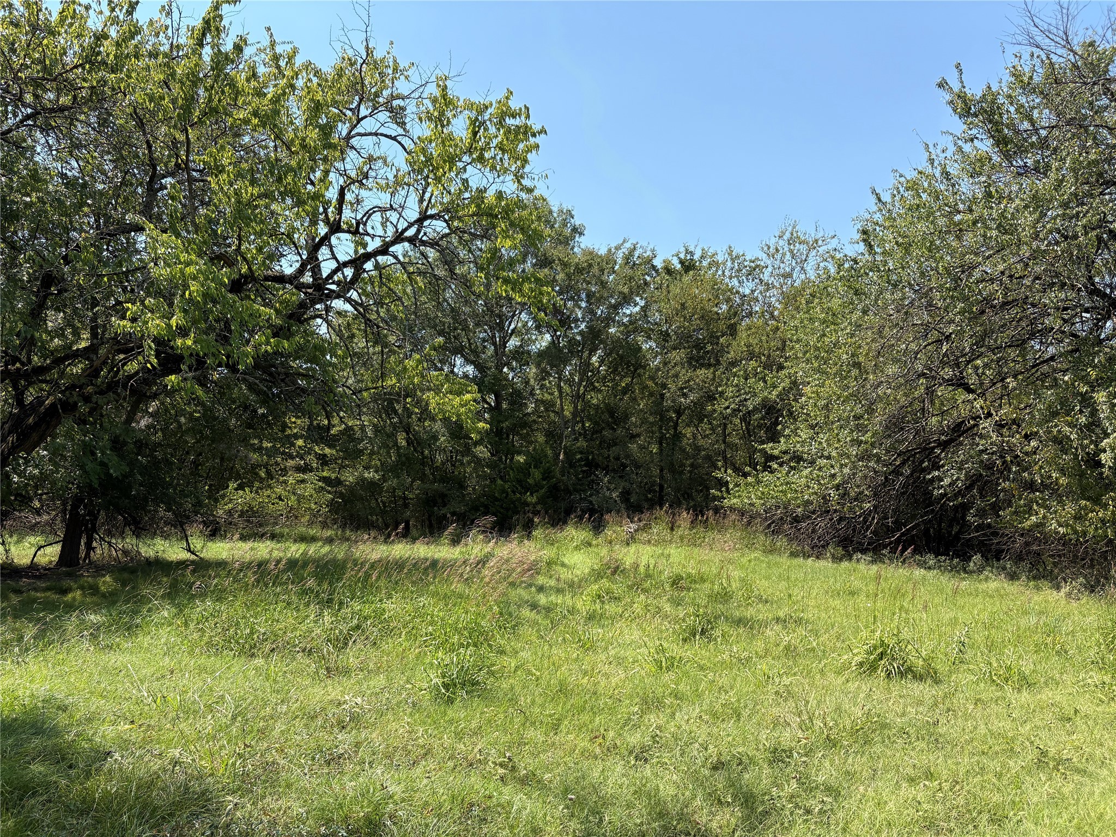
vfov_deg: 53.1
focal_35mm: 26
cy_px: 418
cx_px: 558
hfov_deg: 67.3
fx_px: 838
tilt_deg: +5.6
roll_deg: -0.9
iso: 50
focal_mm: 5.96
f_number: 1.6
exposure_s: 1/1587
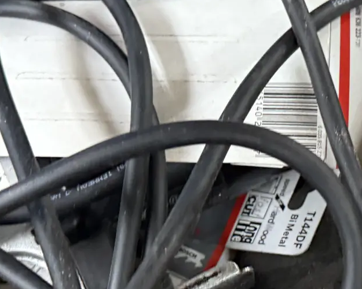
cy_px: 173
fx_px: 771
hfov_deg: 26.1
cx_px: 275
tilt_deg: -64.1
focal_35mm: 72
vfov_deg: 21.2
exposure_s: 1/33
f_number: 1.78
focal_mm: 6.76
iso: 640
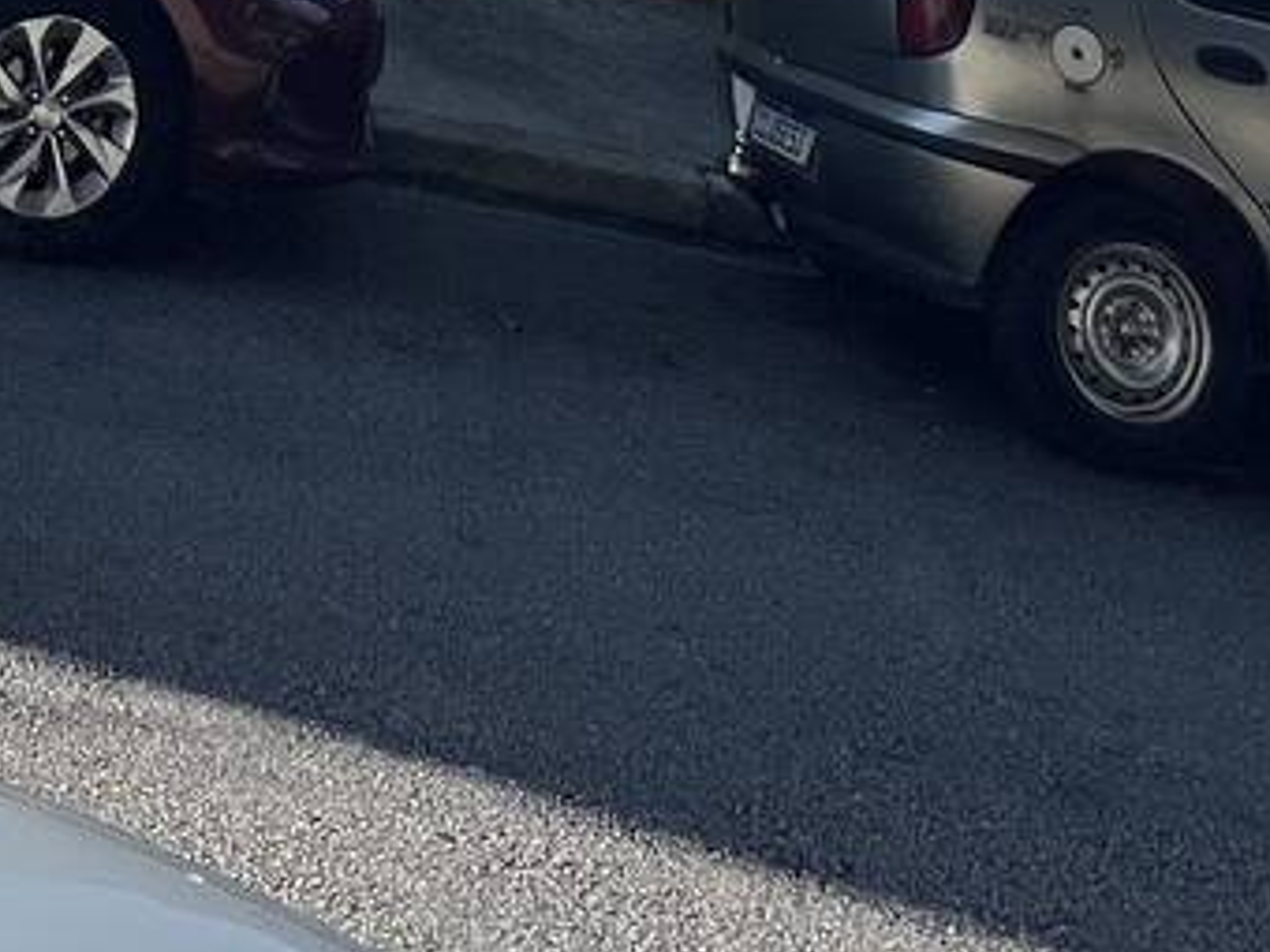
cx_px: 108
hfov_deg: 33.0
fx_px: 2018
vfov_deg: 17.5
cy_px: -1027
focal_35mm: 55
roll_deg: +1.6
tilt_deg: +7.7
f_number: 1.8
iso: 32
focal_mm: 1.57
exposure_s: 1/1908
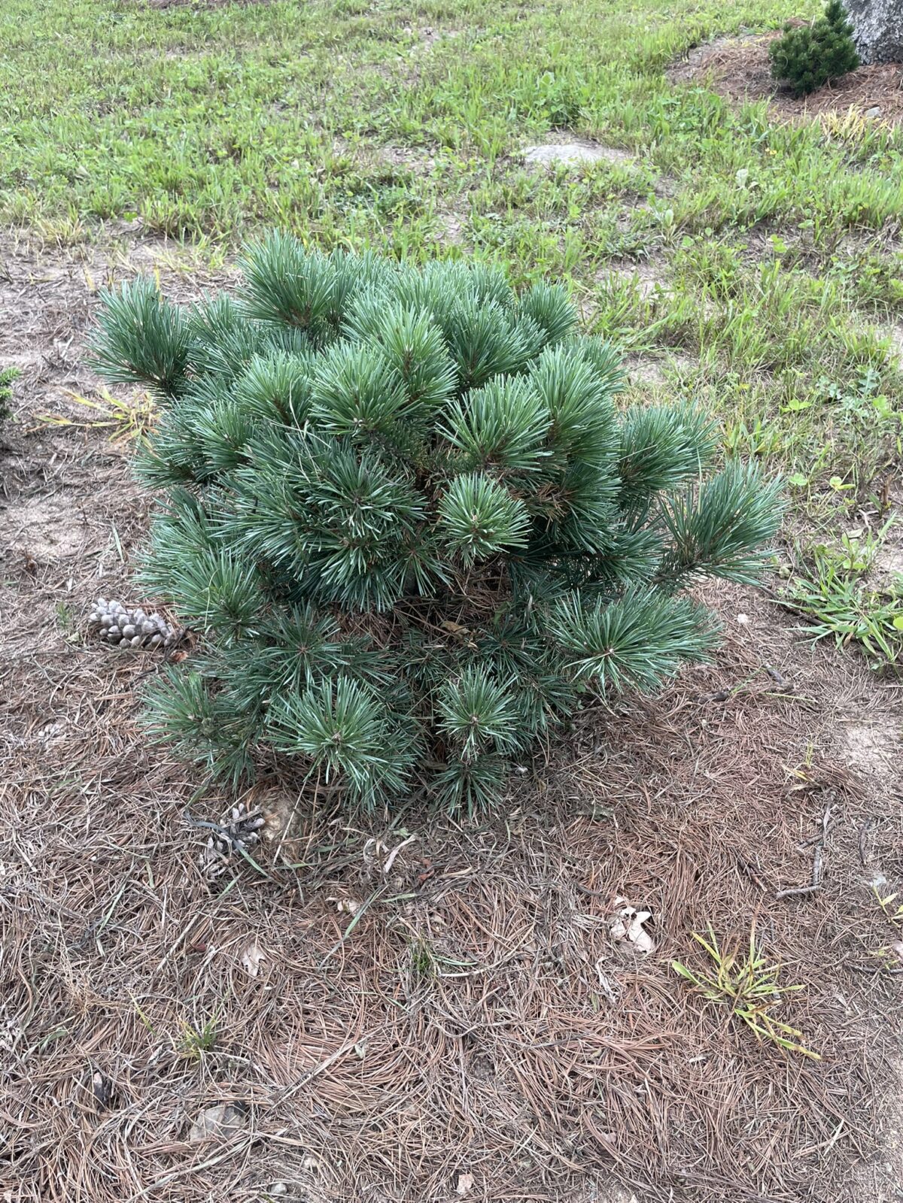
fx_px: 904
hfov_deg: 53.1
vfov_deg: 67.3
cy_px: 602
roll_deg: -4.2
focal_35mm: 26
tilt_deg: -33.0
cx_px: 452
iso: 32
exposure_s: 1/327
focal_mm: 4.2
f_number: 1.6
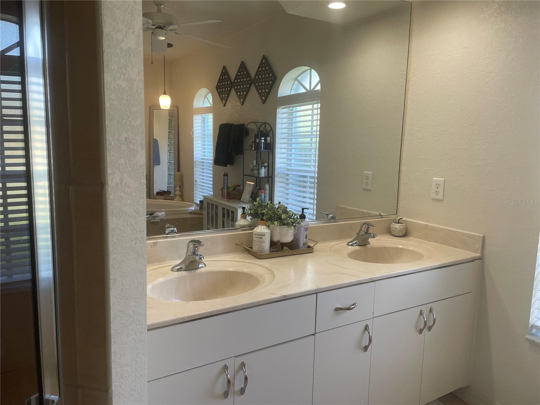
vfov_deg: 53.1
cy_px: 202
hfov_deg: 67.3
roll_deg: -0.9
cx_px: 270
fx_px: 406
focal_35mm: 26
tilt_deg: -6.6
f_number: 1.6
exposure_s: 1/120
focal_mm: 4.2
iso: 100
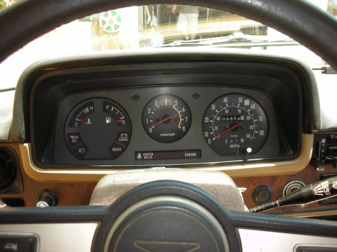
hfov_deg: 52.6
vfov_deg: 40.7
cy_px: 126
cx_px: 168
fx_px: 341
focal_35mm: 35
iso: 50
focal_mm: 5.8
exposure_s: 1/38
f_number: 3
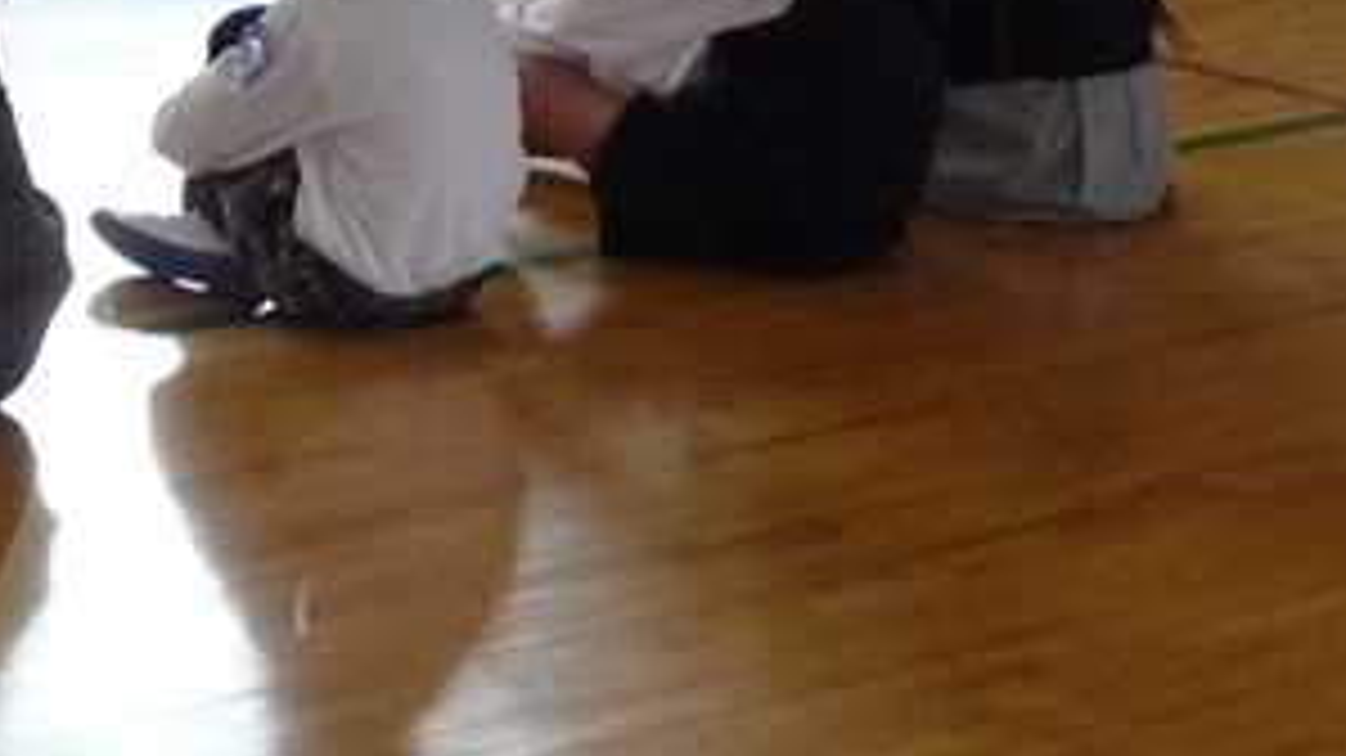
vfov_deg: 8.5
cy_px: -536
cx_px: -311
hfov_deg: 15.0
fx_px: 4924
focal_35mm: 138
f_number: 3
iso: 400
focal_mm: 5.6
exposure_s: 1/160
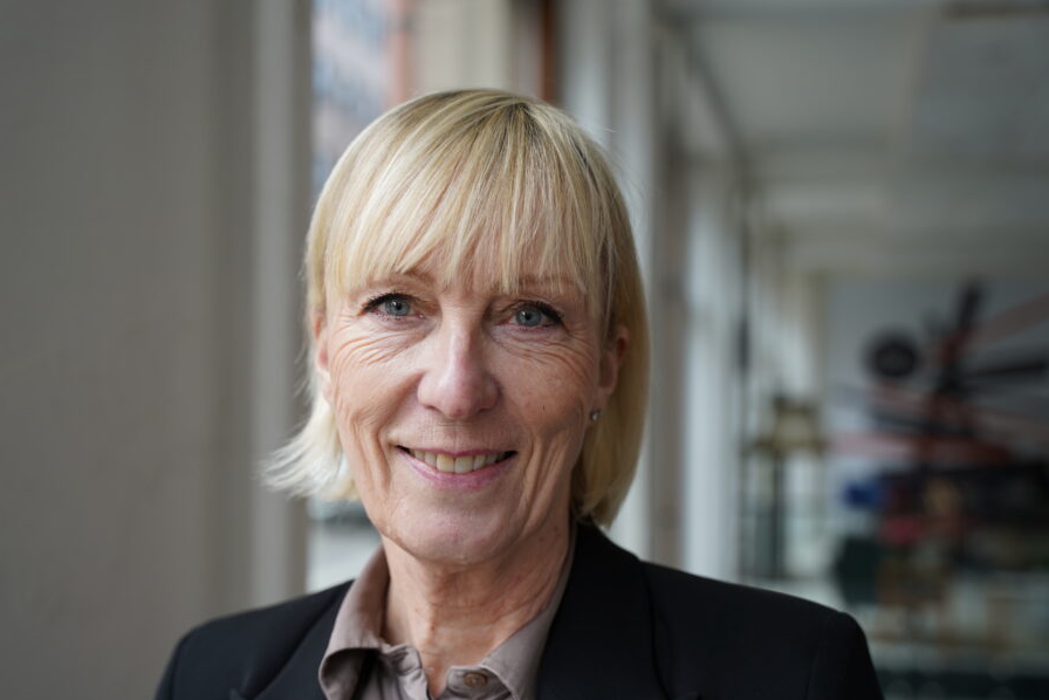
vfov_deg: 27.6
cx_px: 481
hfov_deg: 40.4
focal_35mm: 49
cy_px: 393
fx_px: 1426
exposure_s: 1/50
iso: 100
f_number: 2.8
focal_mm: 42.8
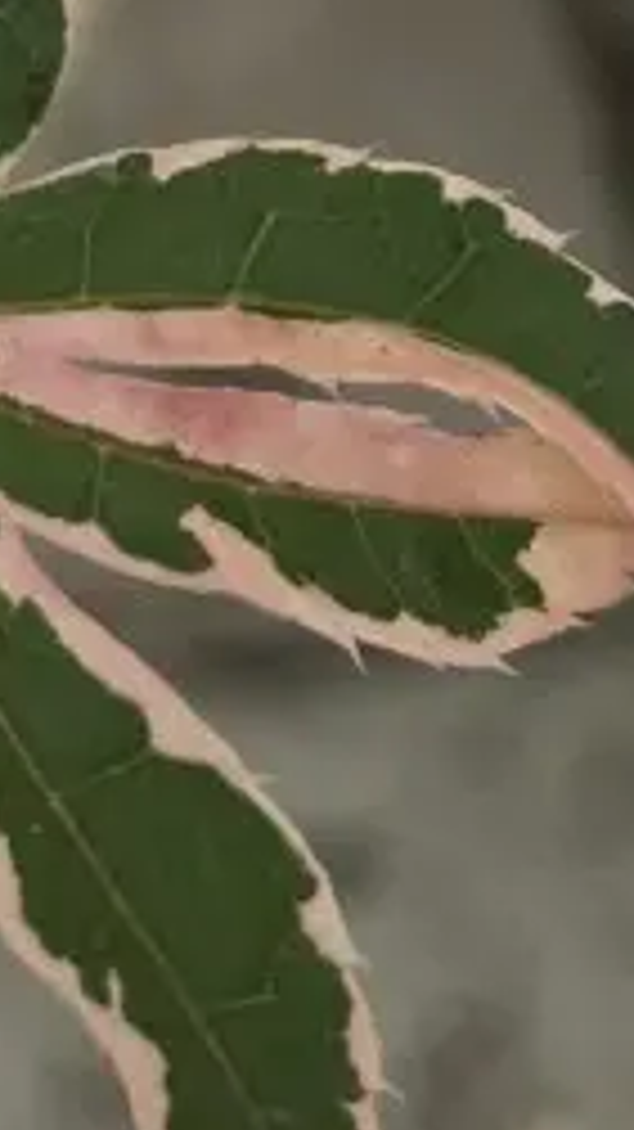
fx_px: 3650
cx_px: -346
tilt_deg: -60.9
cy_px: -95
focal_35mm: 122
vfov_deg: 17.0
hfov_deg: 9.6
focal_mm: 5.1
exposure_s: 1/943
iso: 50
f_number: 1.6
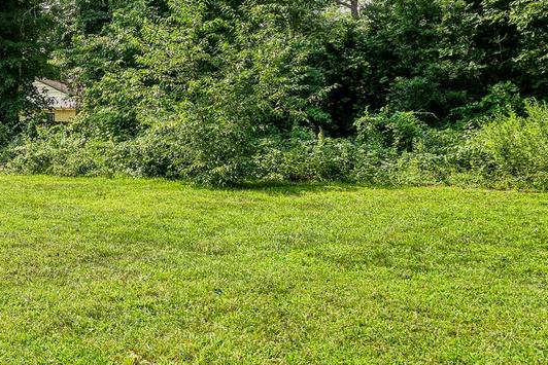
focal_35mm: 46
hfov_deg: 33.3
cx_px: -138
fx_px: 700
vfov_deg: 29.0
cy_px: 109
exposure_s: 1/200
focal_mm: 17
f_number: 8
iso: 100
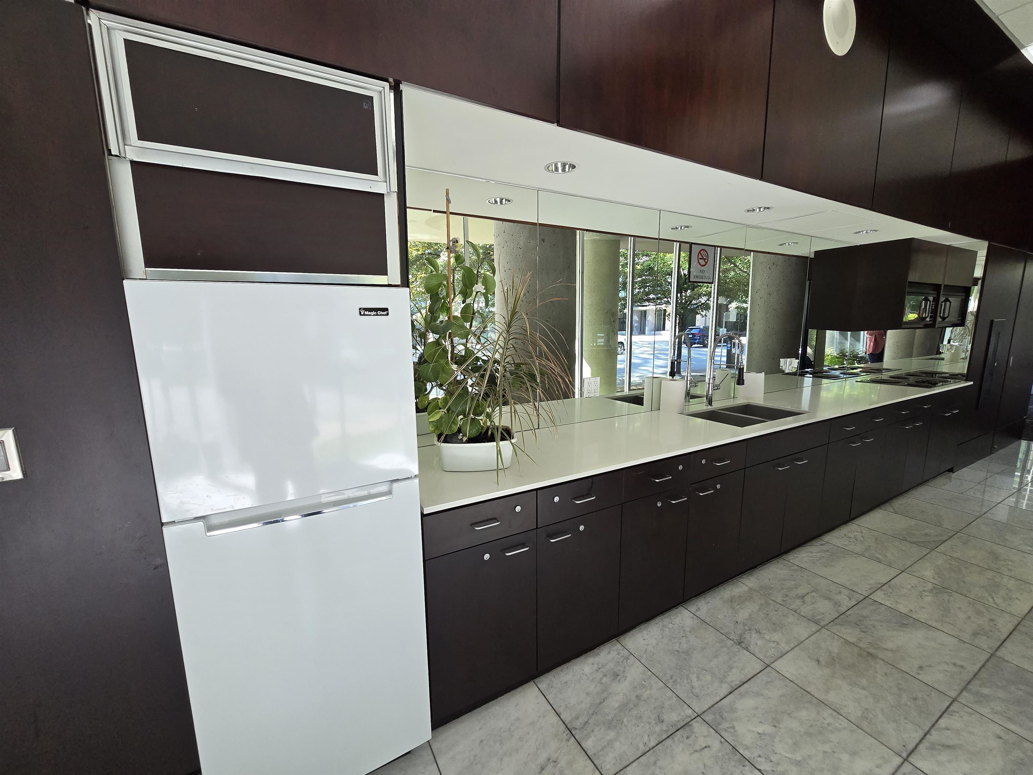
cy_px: 388
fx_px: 388
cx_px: 516
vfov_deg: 89.9
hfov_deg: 106.2
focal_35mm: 13
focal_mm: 2.2
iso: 250
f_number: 2.2
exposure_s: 1/359
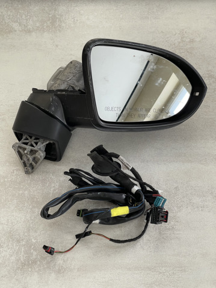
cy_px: 144
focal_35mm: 64
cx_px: 108
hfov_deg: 22.9
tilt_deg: -50.9
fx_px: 533
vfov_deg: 30.3
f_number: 2.2
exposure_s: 1/99
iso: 64
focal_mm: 7.5
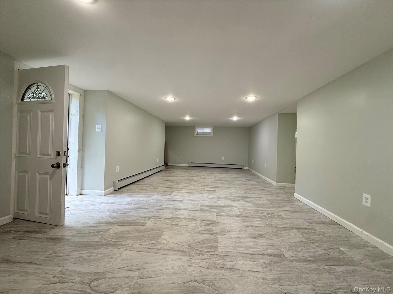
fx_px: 159
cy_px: 147
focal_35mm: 14
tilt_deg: -0.2
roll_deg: -2.1
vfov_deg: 85.7
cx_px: 196
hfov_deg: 102.1
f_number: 2.2
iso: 200
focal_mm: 2.22
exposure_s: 1/120
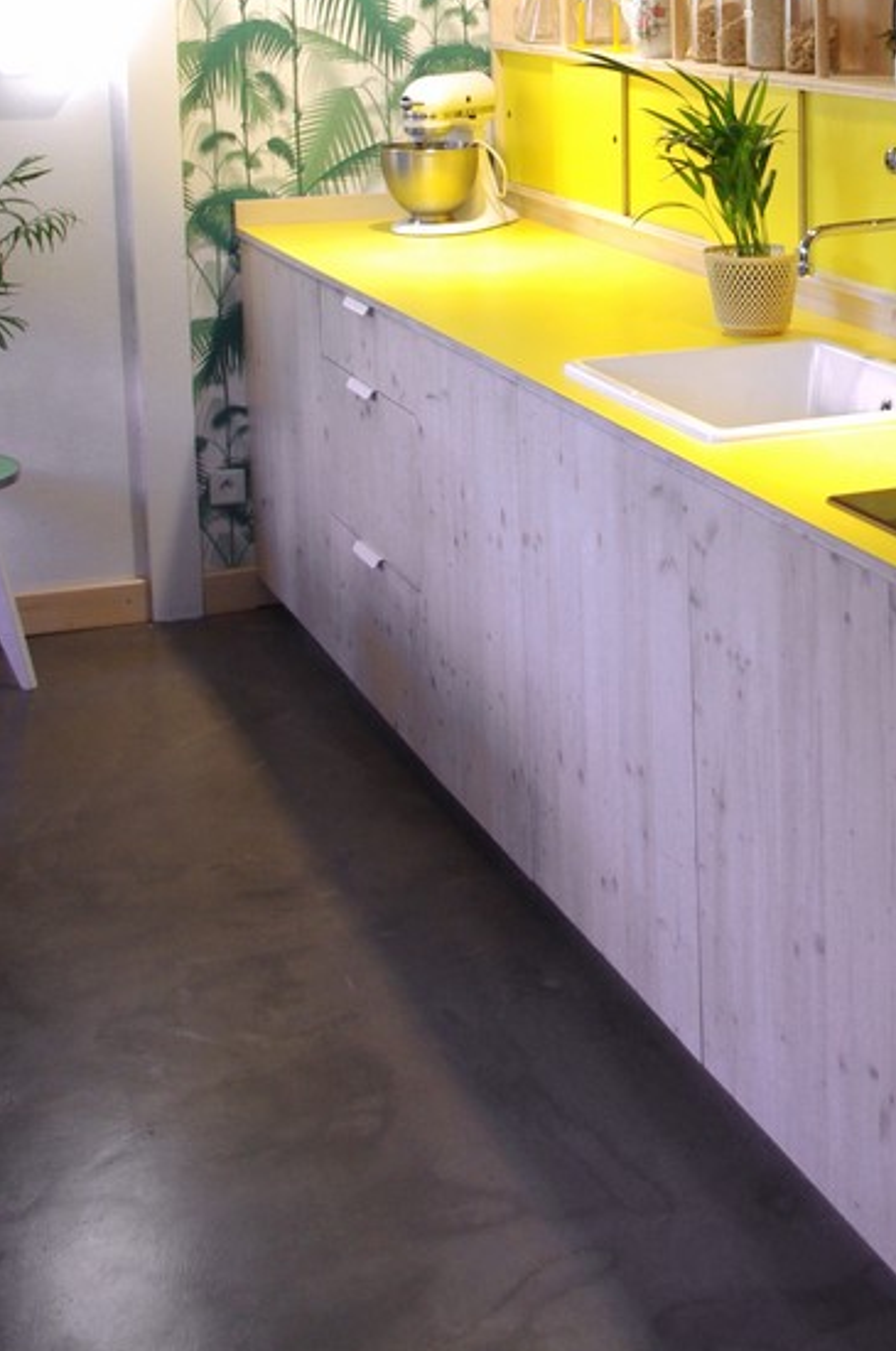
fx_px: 1985
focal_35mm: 53
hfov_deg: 25.1
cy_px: 268
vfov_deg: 36.3
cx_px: 679
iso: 400
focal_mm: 18
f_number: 3.5
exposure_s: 1/30
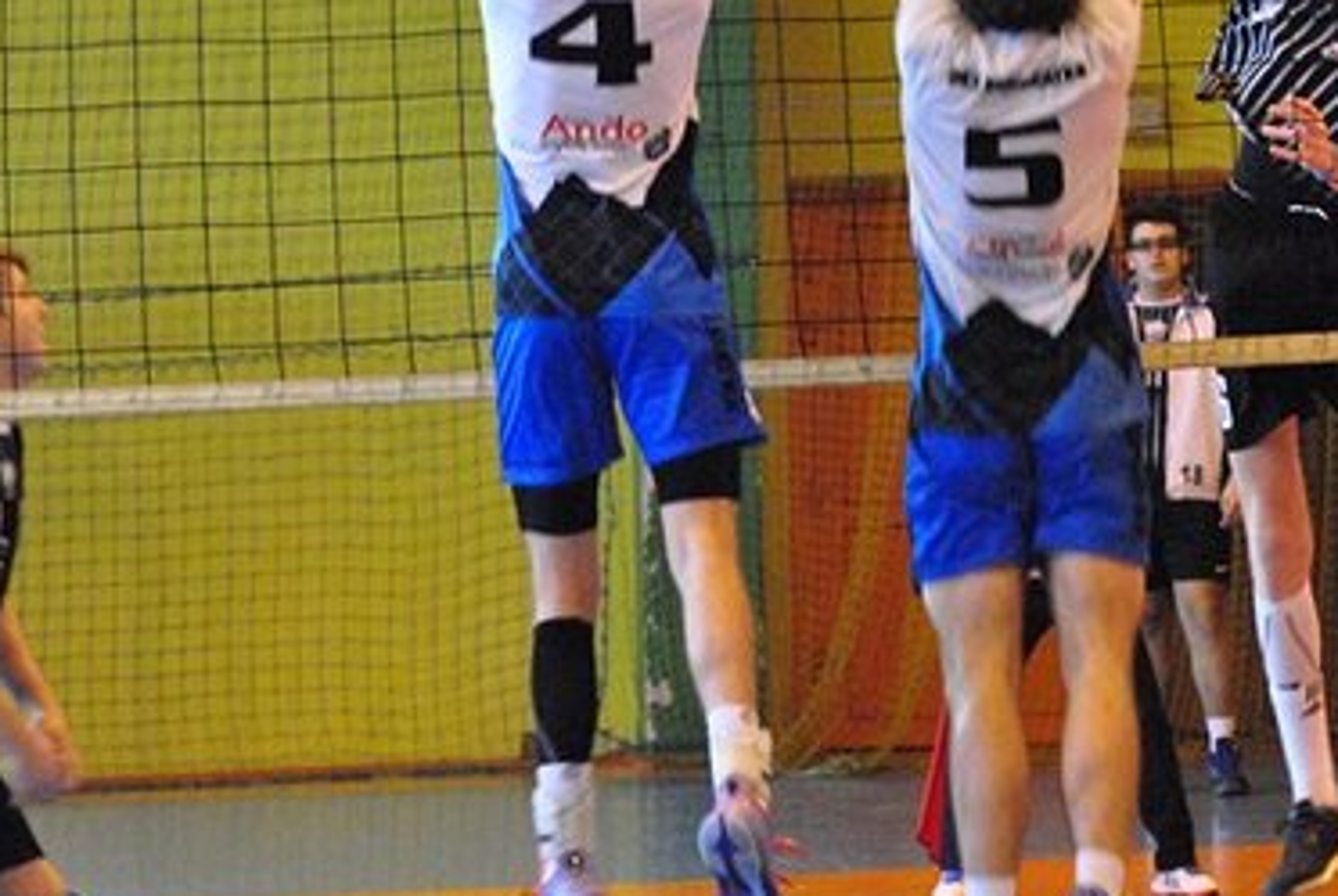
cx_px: 809
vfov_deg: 5.4
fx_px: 9563
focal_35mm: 257
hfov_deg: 8.0
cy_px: 146
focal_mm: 98
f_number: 5.6
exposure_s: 1/100
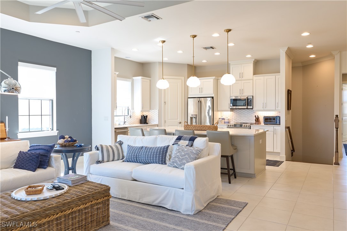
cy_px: 116
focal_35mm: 28
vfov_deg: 46.4
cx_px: 174
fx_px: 270
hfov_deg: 65.5
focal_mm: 28
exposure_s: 1/1.59
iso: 200
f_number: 14
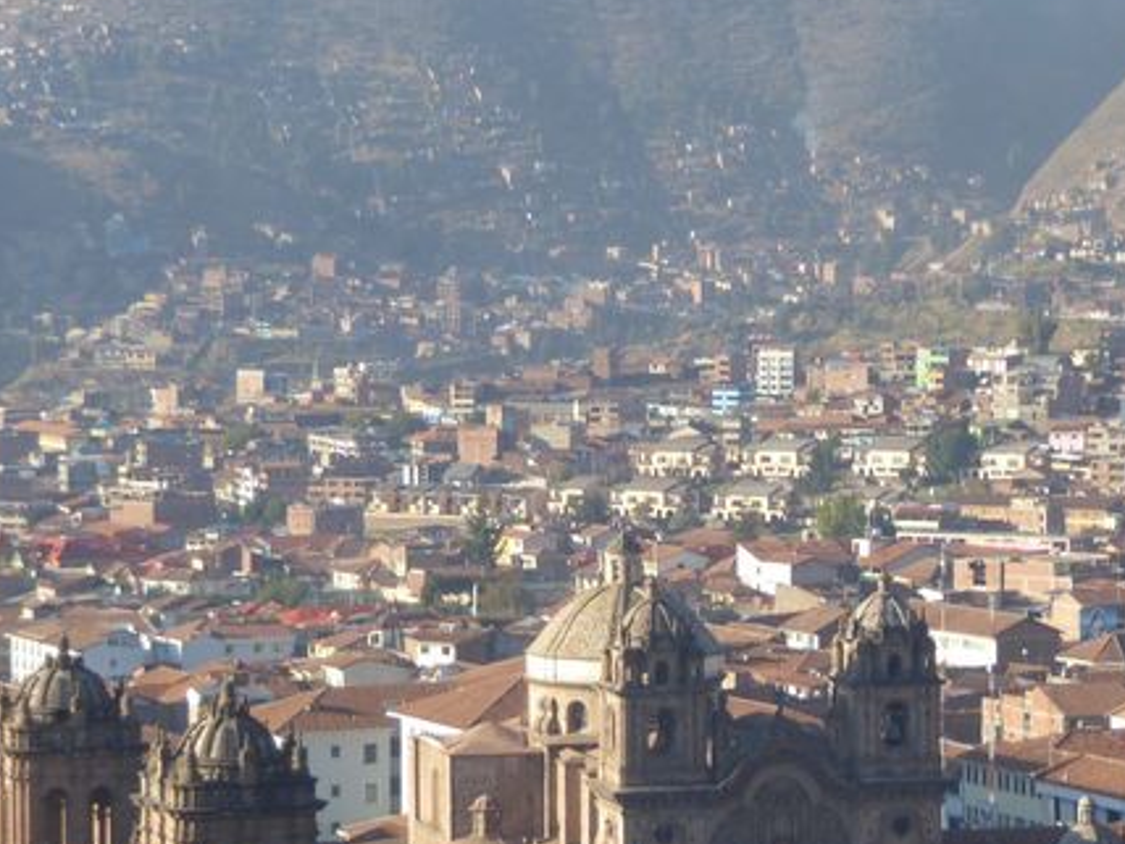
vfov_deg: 7.4
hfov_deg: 9.9
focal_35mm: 200
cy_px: 536
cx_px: 649
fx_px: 6500
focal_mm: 17.5
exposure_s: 1/160
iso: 80
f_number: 5
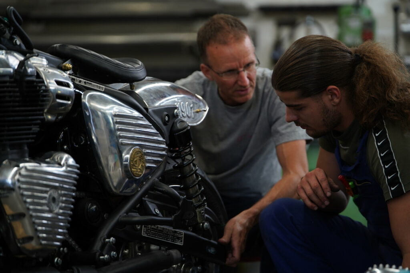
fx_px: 1344
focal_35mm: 118
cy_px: 136
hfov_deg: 17.3
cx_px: 205
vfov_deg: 11.6
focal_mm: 118
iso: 800
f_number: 2.8
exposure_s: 1/250
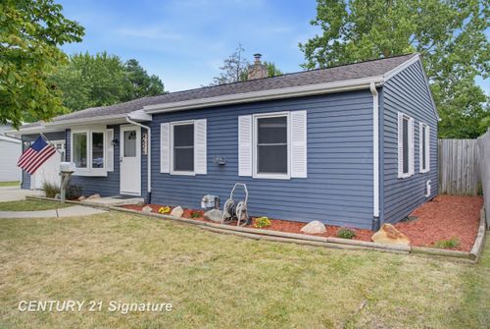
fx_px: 327
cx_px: 245
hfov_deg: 73.7
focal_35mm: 24
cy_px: 164
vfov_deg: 53.3
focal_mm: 24
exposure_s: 1/250
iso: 110
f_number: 5.6
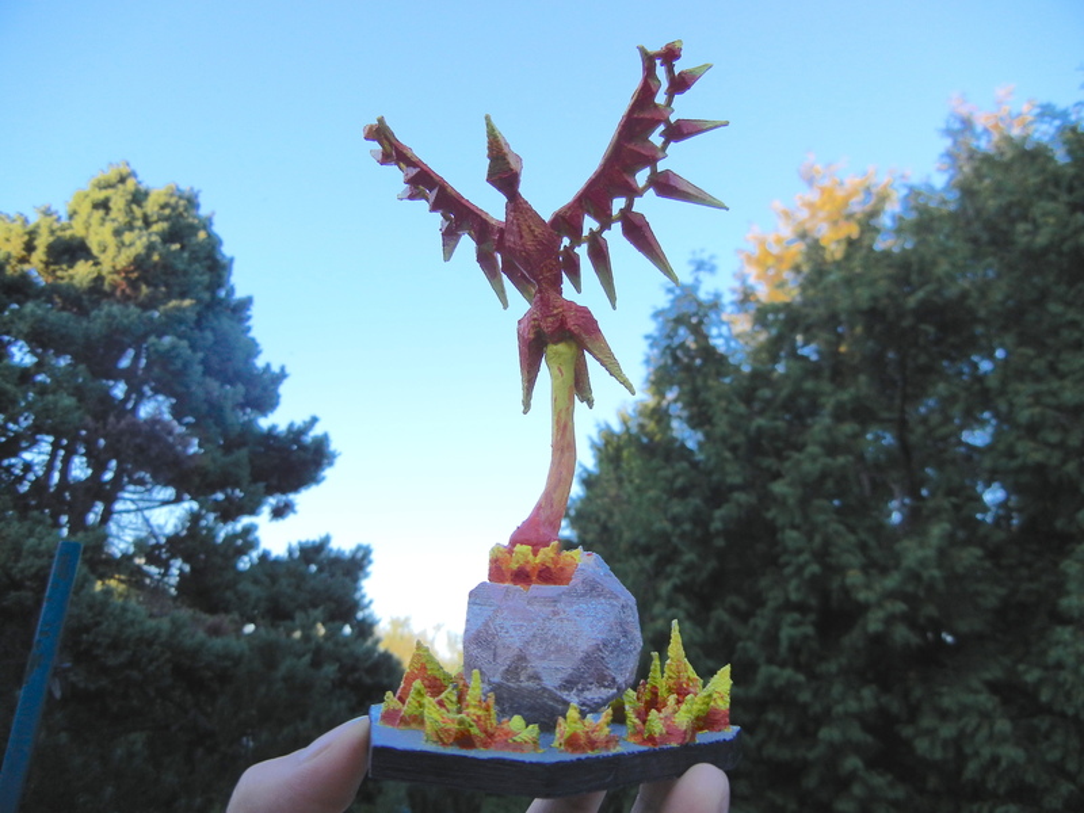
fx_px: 939
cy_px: 406
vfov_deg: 46.8
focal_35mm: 30
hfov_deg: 60.0
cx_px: 542
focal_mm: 5.4
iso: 160
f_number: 3.5
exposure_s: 1/155
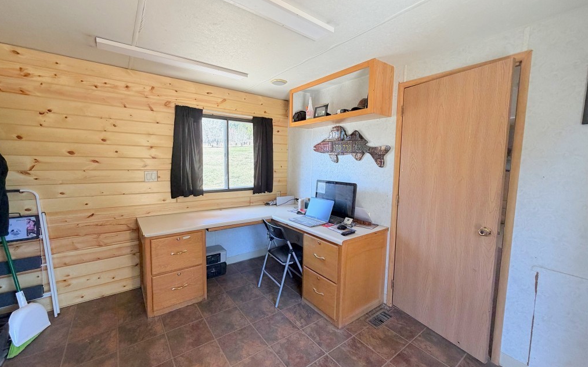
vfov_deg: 74.8
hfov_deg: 101.5
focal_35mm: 15
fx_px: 240
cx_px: 291
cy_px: 181
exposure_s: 1/121
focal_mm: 2.22
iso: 250
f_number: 2.2
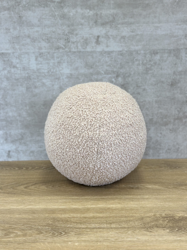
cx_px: 94
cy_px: 125
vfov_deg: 39.7
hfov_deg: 30.3
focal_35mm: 48
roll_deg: +1.0
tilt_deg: -15.0
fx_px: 346
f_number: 1.78
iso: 64
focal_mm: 6.86
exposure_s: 1/120
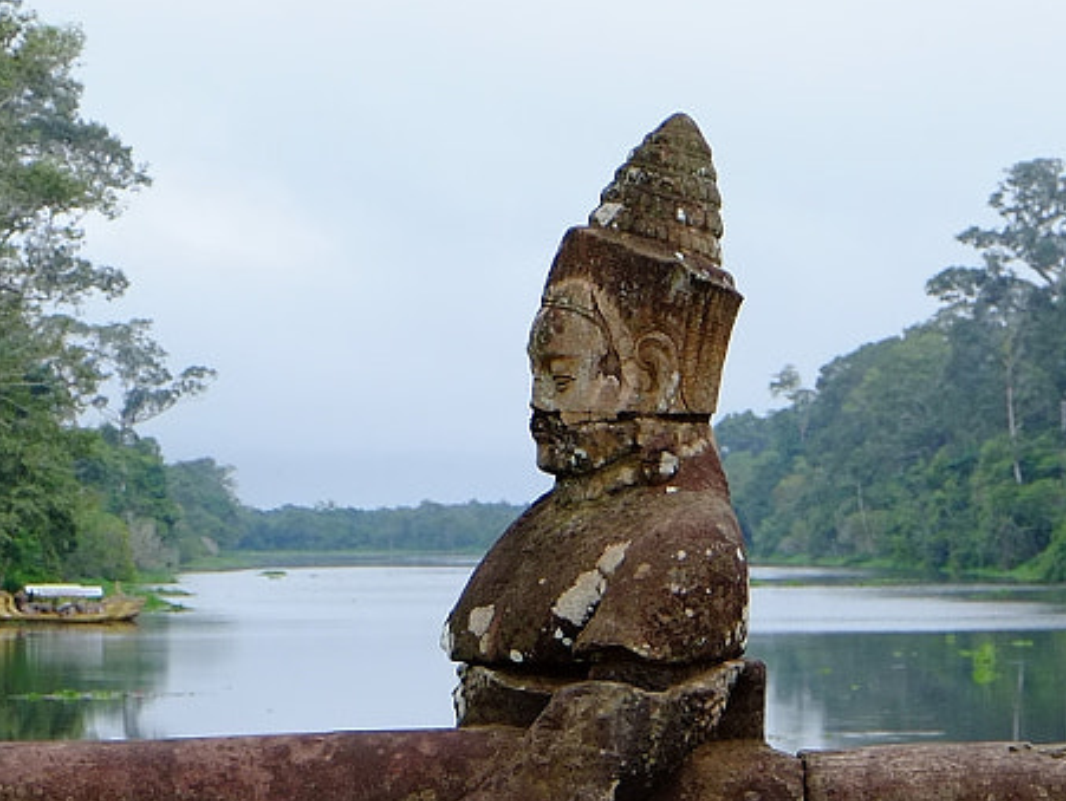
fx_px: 6195
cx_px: 125
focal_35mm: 201
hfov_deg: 9.8
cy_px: 267
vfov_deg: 7.4
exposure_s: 1/340
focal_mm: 39
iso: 400
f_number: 4
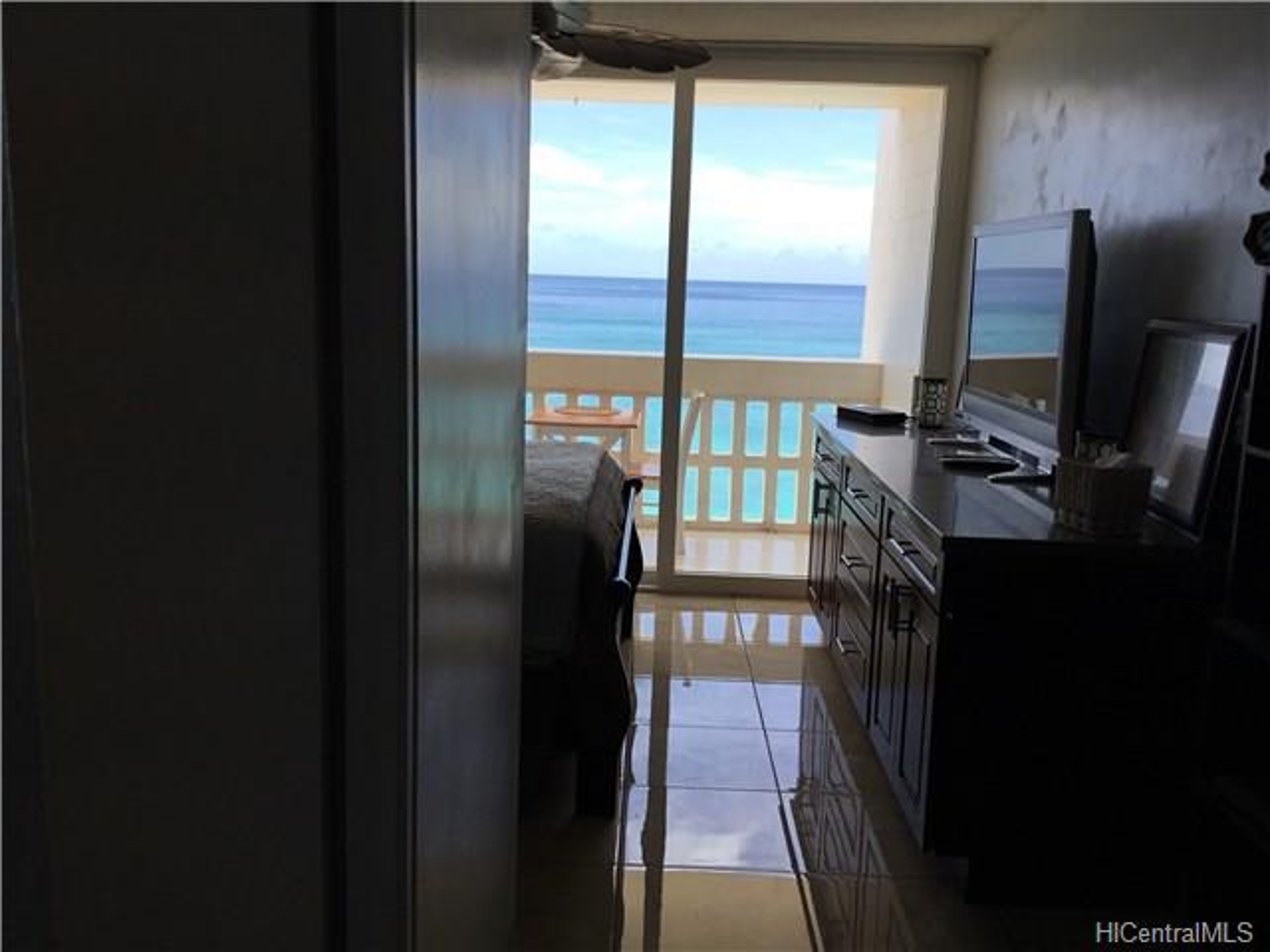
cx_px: 635
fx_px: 1137
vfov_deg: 45.4
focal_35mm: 31
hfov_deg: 58.4
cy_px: 476
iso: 25
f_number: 2.4
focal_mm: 3.3
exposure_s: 1/362
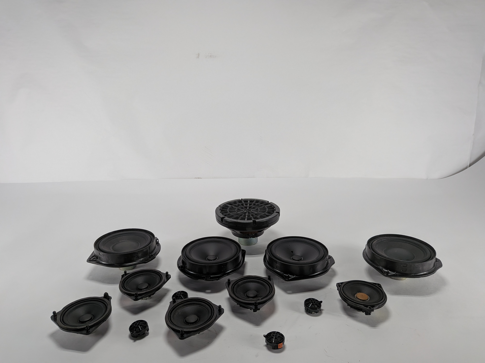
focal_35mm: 24
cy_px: 182
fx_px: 336
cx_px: 242
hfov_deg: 71.6
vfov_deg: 56.8
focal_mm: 4.53
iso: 46
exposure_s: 1/699
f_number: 1.7
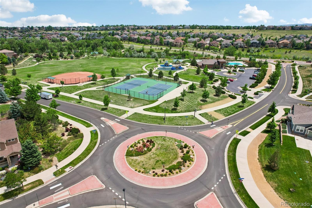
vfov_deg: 57.2
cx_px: 156
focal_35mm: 22
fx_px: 191
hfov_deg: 78.6
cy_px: 104
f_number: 2.8
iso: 100
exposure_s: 1/640
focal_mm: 8.4
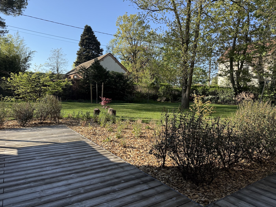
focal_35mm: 24
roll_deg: -0.5
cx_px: 138
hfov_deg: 71.6
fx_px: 191
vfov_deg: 56.8
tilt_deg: -2.2
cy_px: 104
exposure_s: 1/1727
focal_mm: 6.76
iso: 100
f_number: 1.78
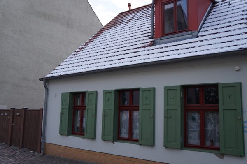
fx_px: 206
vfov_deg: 43.5
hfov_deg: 62.0
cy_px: 82
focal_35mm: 30
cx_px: 124
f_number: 4
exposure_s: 1/160
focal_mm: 20
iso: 250
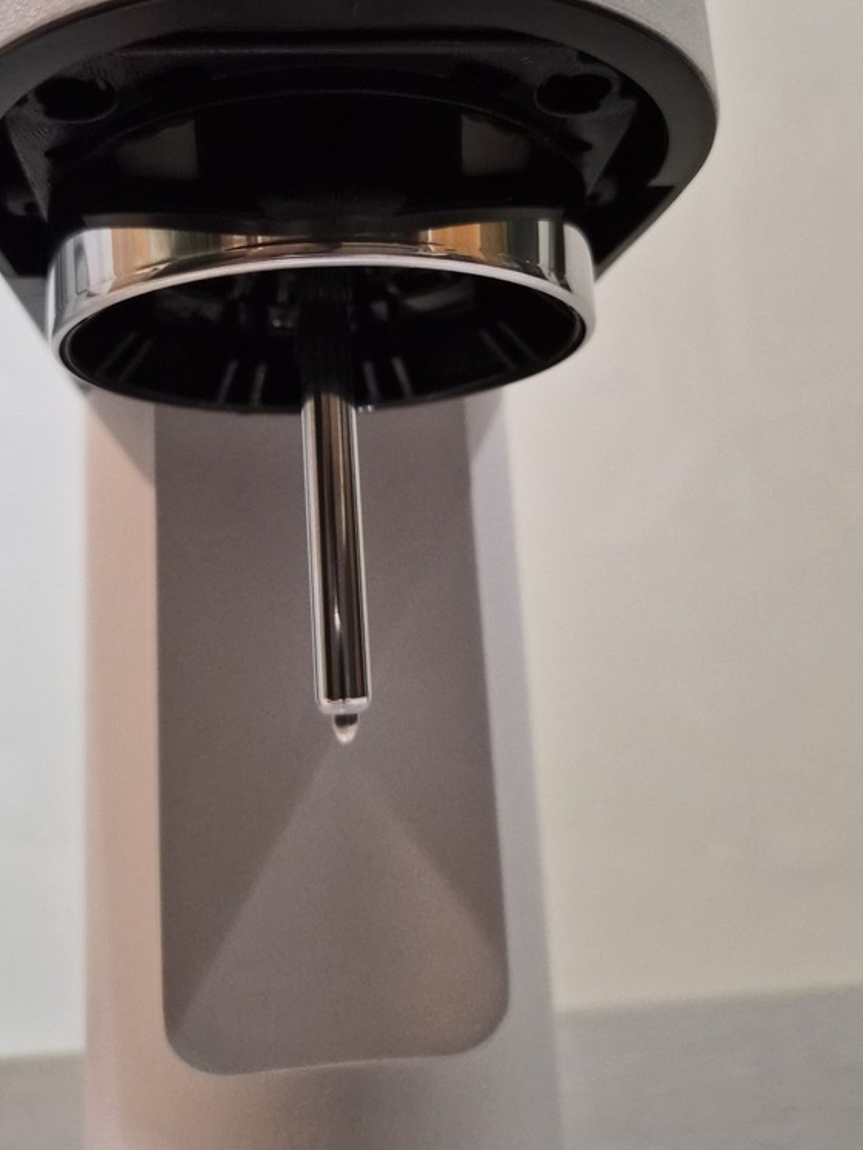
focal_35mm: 32
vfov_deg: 56.0
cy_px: 412
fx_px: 1064
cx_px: 355
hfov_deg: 44.0
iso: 1250
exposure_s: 1/120
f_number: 1.8
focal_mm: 5.4
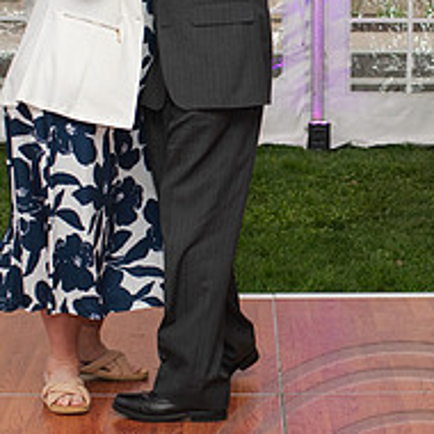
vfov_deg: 14.2
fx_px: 1745
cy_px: 185
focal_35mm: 123
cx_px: 309
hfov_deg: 14.1
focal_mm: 35
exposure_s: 1/200
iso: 800
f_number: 3.2
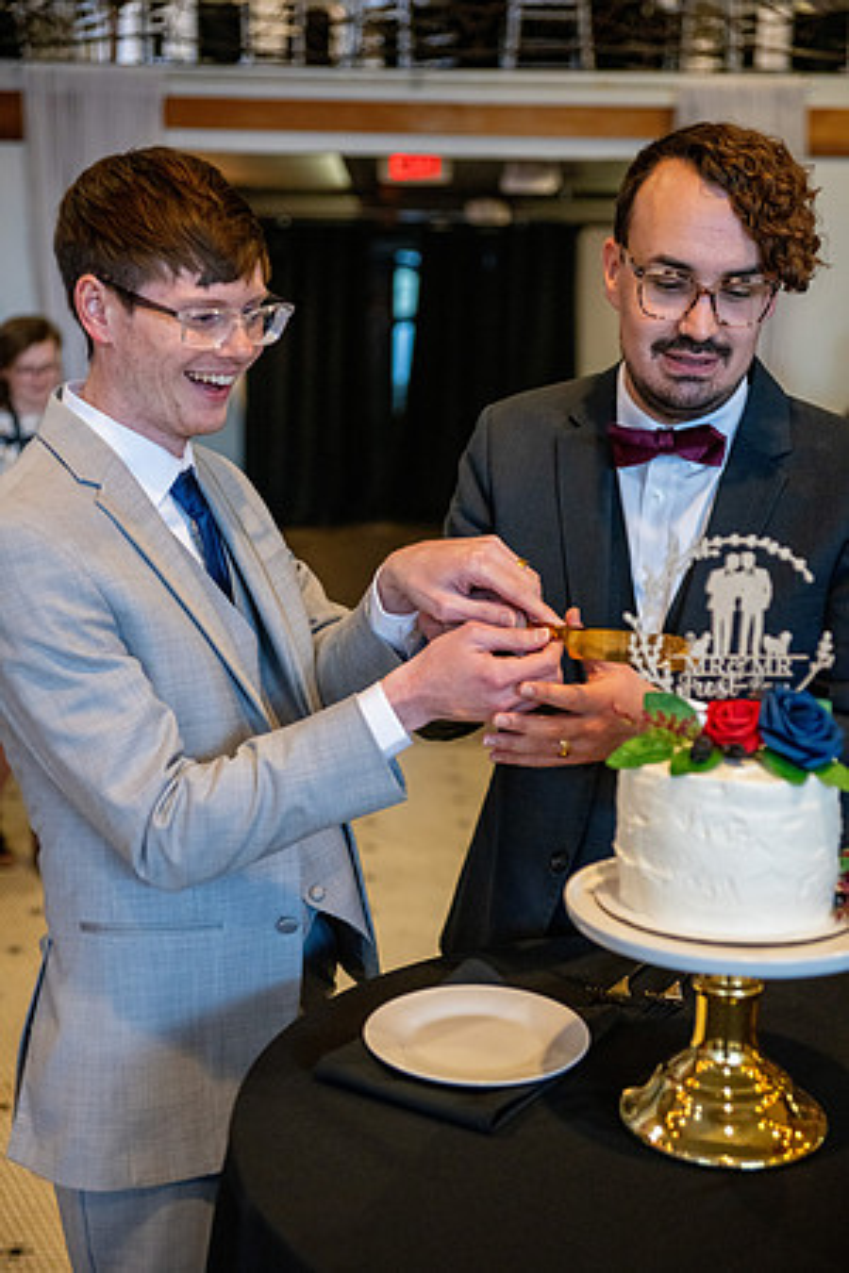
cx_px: 424
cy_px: 636
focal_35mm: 50
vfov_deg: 39.6
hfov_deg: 27.0
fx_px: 1769
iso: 5000
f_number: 2.8
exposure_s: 1/200
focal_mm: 50
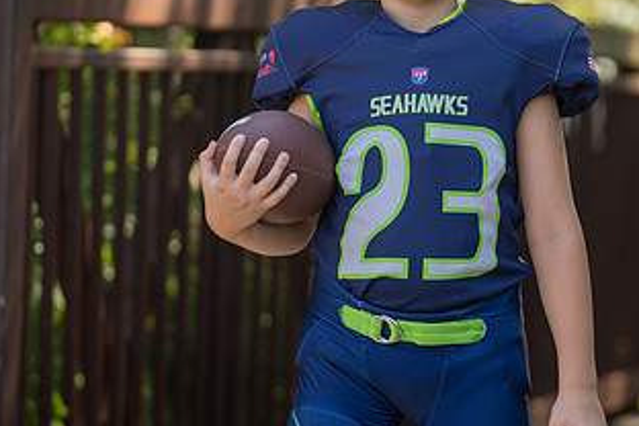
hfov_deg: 10.3
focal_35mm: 199
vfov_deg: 6.9
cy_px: 167
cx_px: 438
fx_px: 3532
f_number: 2.8
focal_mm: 107
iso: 100
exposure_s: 1/320
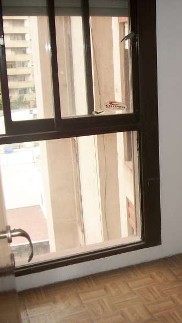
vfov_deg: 43.7
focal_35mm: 47
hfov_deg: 23.5
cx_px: 211
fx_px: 403
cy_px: 162
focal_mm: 5.7
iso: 80
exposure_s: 1/80
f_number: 2.9
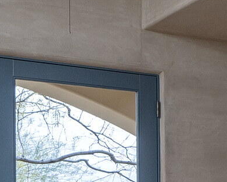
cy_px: 269
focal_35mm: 121
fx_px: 813
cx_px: 549
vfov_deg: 12.2
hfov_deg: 12.4
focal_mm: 18
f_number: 7.1
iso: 200
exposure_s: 1/13
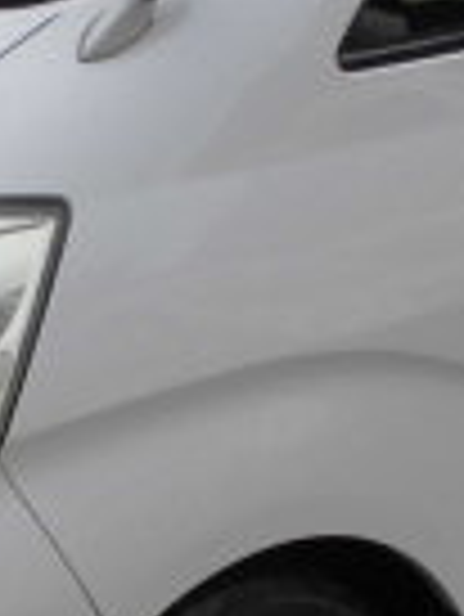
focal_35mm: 135
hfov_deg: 11.0
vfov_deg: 14.6
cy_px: 387
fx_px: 2409
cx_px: 135
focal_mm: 5.3
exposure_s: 1/320
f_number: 3.7
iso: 100
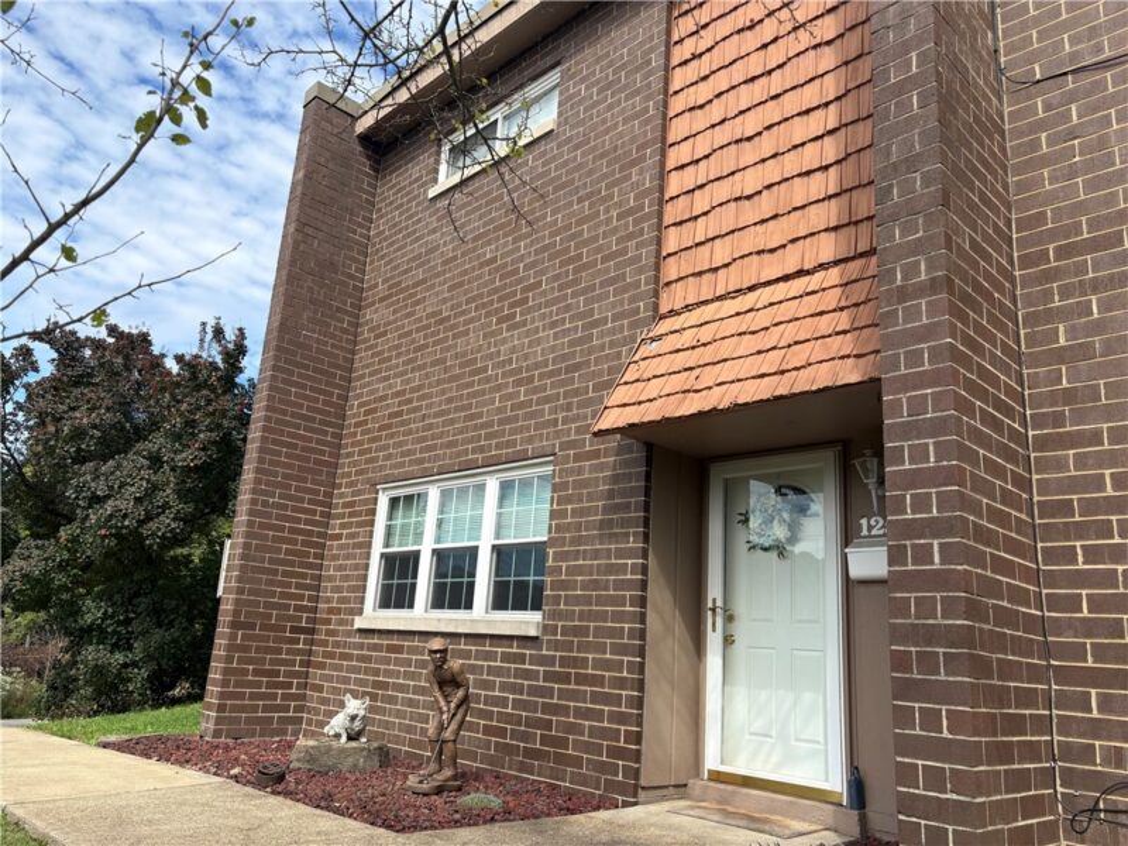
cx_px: 564
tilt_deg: +15.7
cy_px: 423
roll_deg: -4.1
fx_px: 847
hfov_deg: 67.3
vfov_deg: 53.1
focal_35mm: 26
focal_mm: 5.96
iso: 50
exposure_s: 1/2012
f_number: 1.6
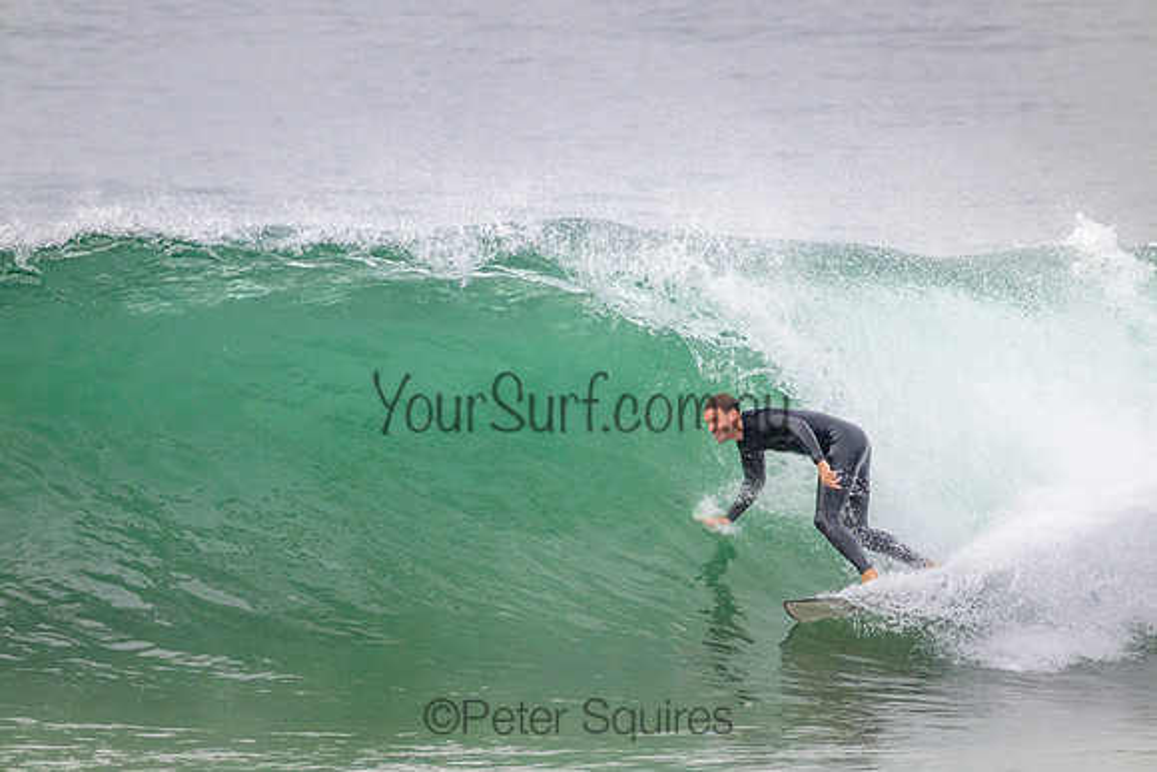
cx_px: 578
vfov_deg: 1.7
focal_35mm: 800
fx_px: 25716
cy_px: 386
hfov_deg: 2.6
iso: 1800
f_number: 11
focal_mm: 800
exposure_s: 1/2000
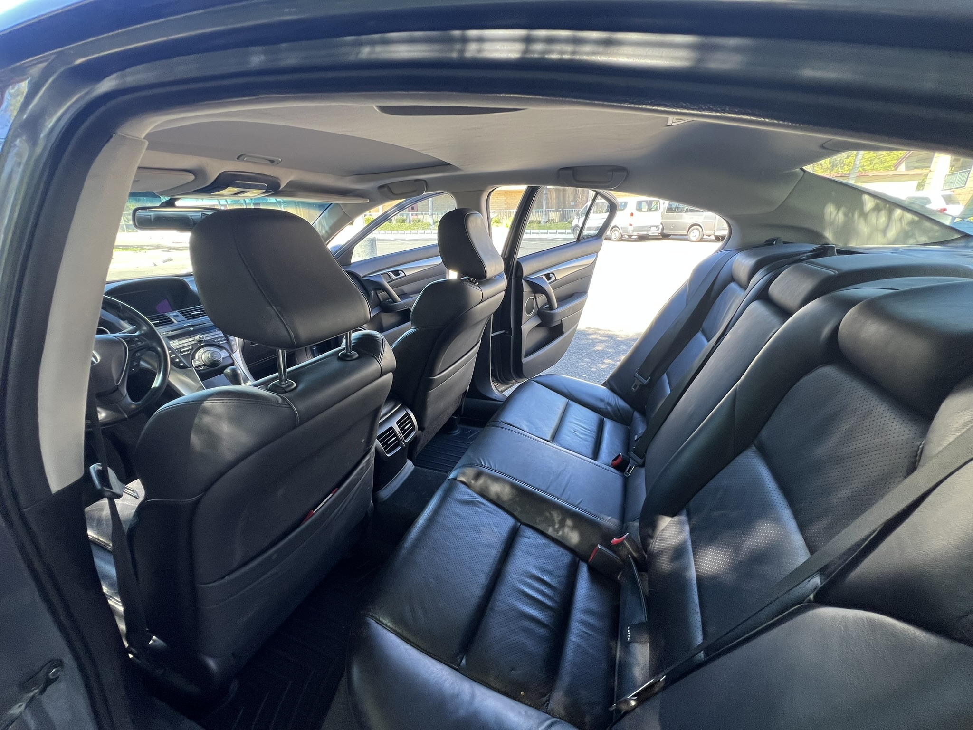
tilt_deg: -18.6
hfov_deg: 106.2
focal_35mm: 13
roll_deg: +1.0
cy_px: 365
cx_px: 486
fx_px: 365
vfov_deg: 89.9
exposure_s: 1/99
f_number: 1.8
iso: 64
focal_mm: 1.57
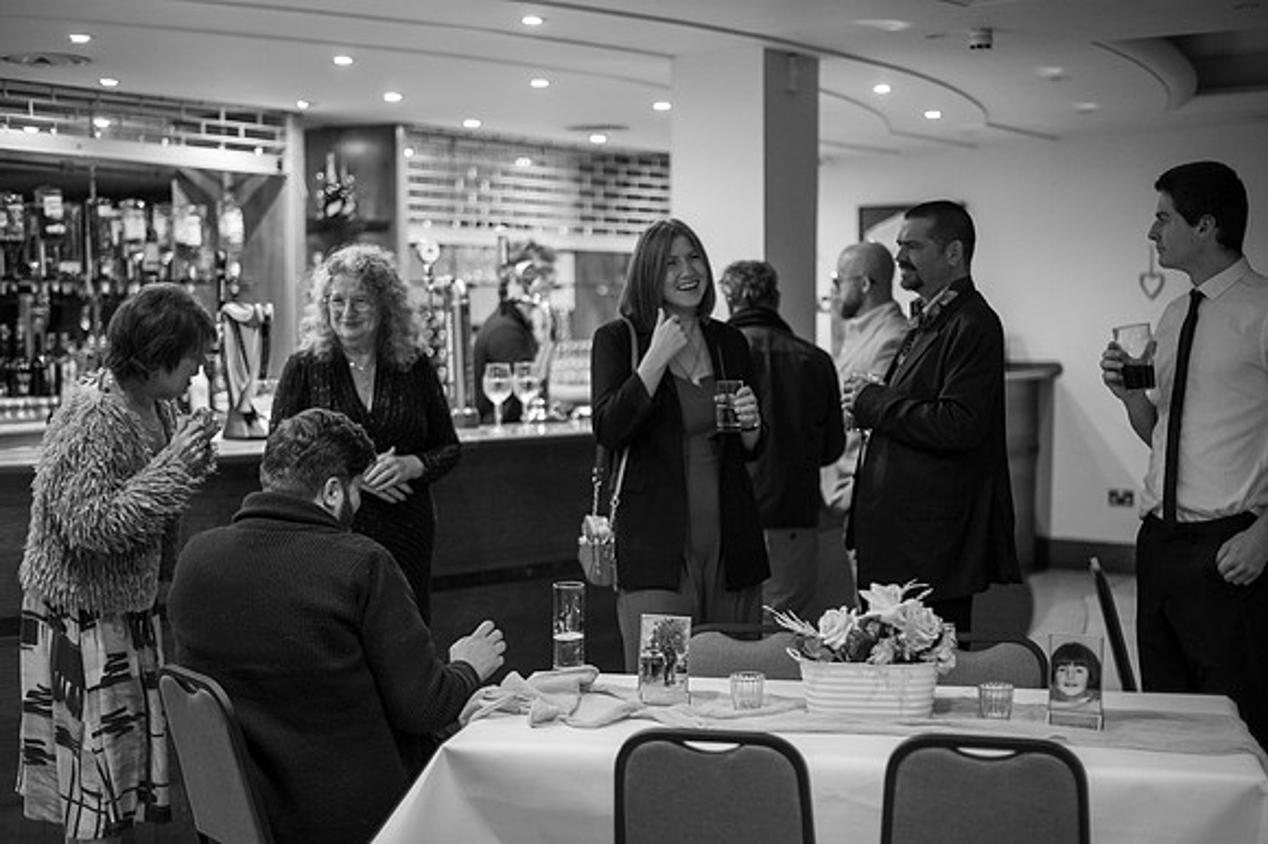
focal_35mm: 52
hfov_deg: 38.0
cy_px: 422
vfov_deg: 25.8
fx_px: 1840
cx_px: 634
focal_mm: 50
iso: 2000
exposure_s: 1/250
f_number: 1.8
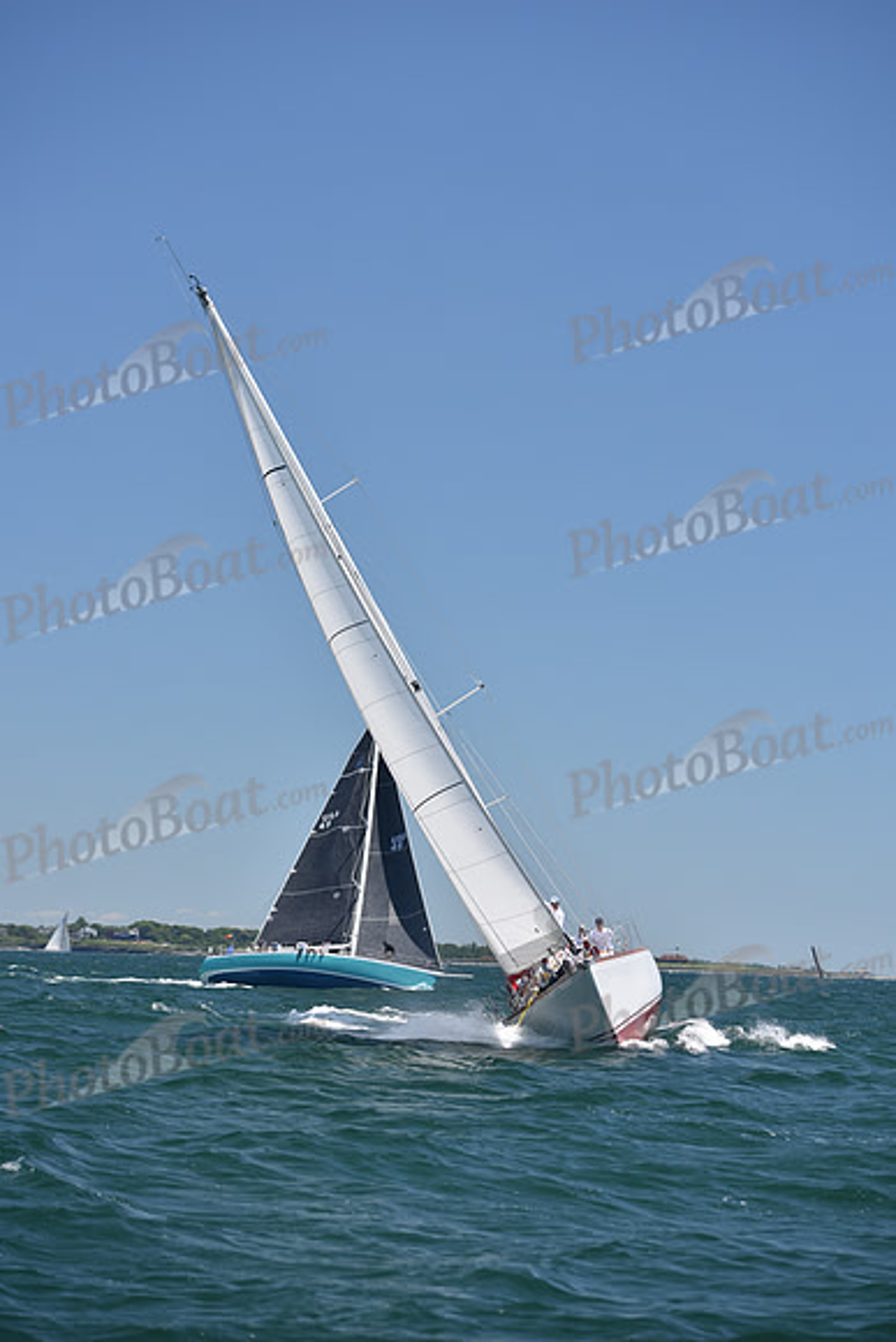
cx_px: 448
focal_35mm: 90
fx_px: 3358
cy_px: 671
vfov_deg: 22.6
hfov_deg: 15.2
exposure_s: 1/1000
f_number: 4
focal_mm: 90
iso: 200
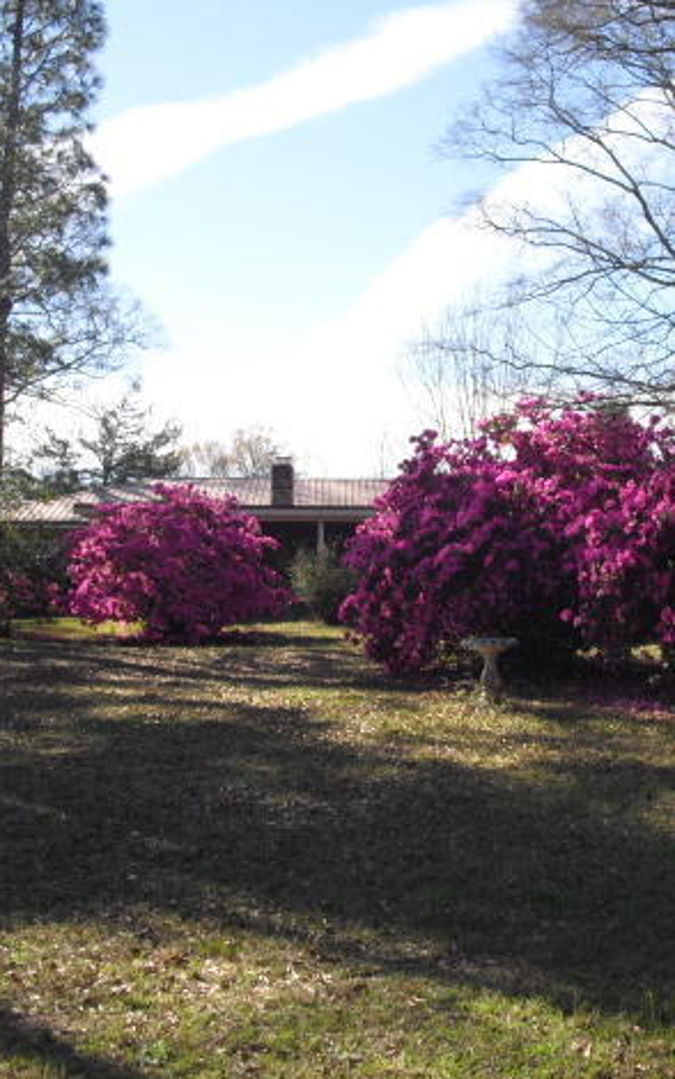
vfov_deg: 38.9
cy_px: 530
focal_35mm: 52
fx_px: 1530
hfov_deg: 24.7
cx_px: 457
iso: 100
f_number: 7.8
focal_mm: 6.3
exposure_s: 1/100
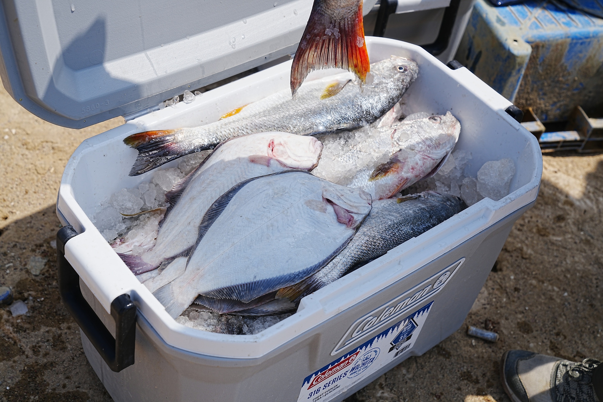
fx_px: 955
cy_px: 201
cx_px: 302
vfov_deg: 23.8
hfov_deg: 35.1
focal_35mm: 57
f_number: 5.6
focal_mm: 57
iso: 100
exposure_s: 1/800
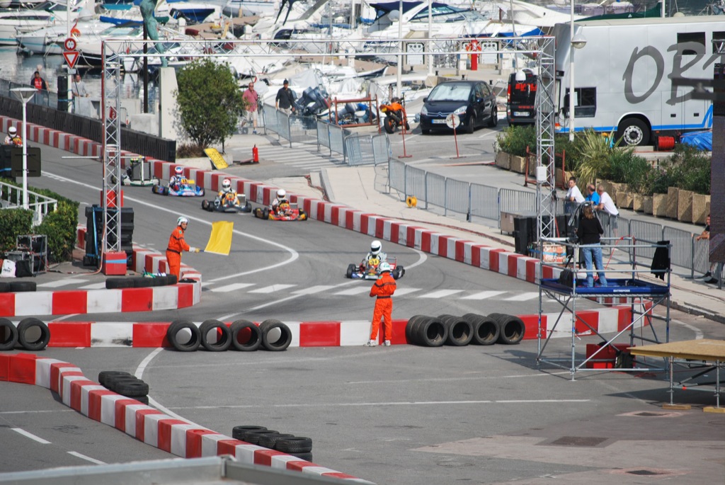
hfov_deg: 6.9
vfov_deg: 4.6
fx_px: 6048
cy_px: 242
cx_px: 362
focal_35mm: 300
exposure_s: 1/1250
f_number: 5.6
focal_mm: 200
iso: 200
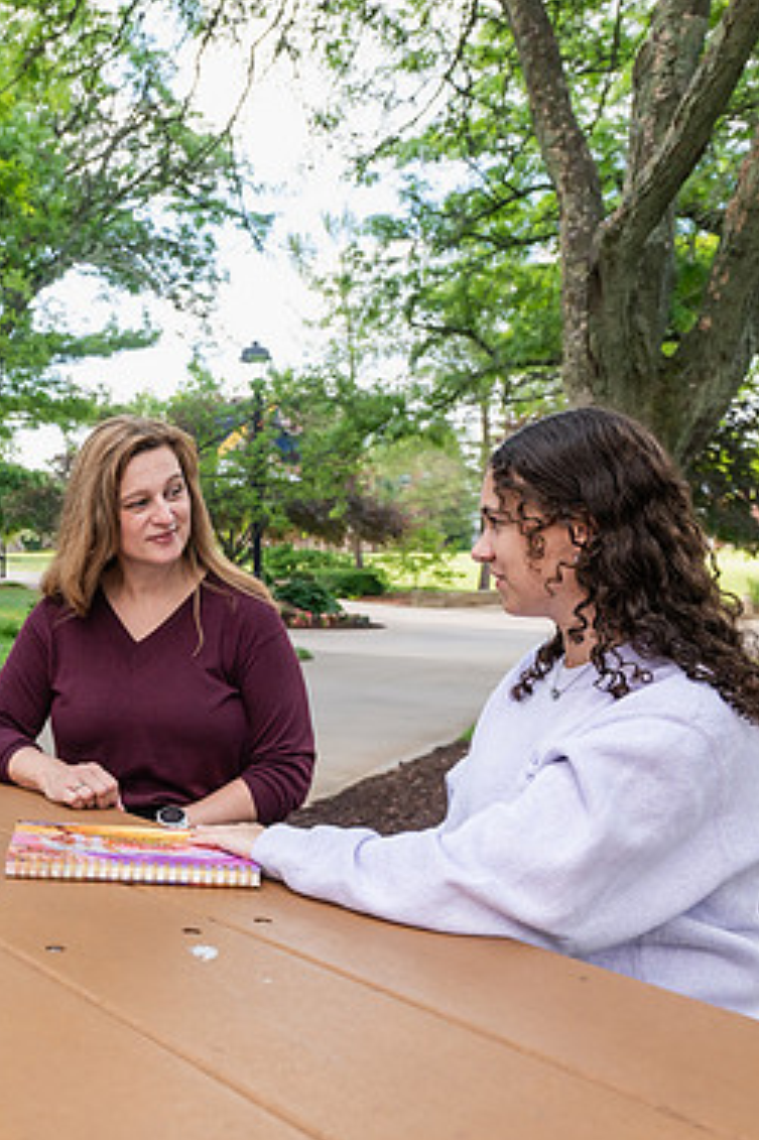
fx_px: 1266
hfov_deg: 30.9
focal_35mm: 40
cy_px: 576
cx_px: -6
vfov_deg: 48.5
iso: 500
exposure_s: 1/320
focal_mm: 26
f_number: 5
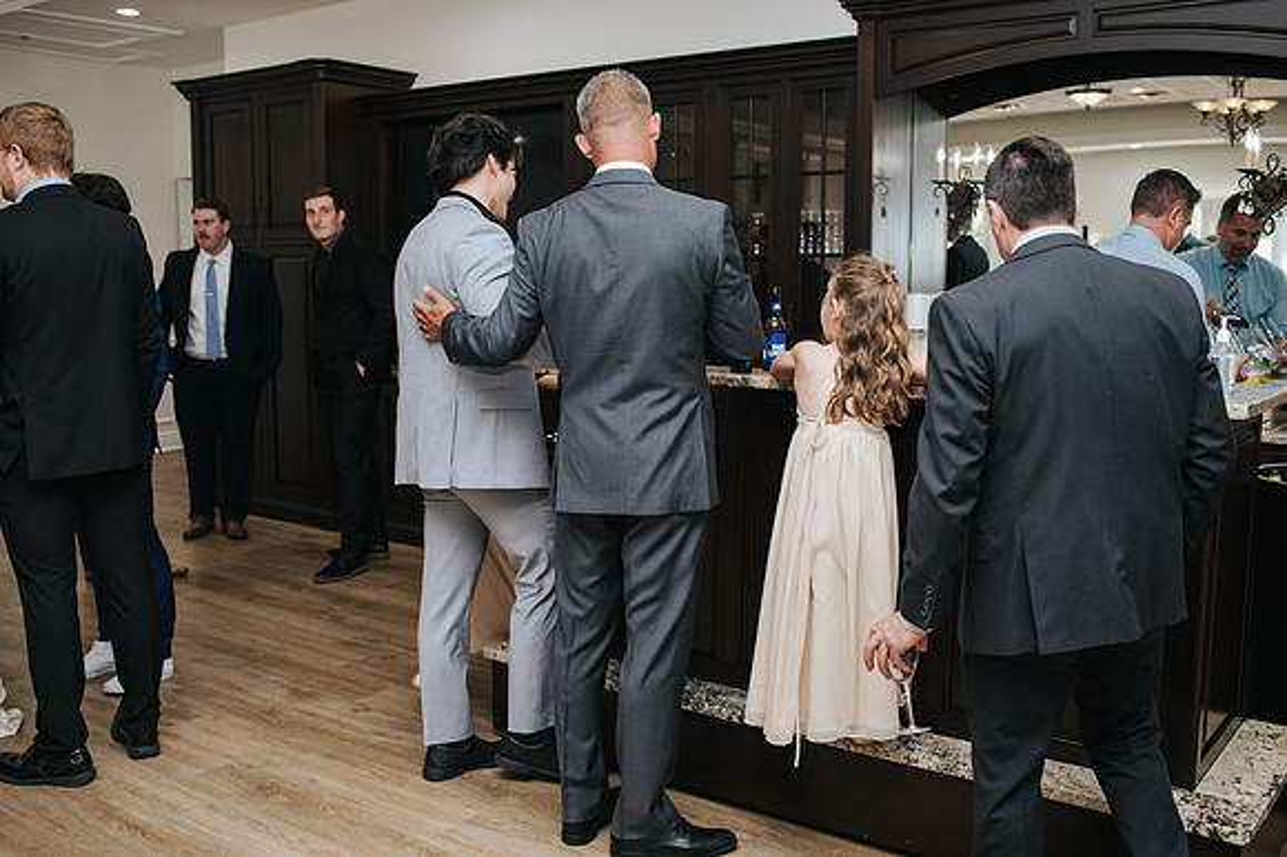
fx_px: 1250
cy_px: 428
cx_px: 644
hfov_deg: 54.5
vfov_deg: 37.8
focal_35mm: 35
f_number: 3.2
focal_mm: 35
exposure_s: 1/200
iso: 800
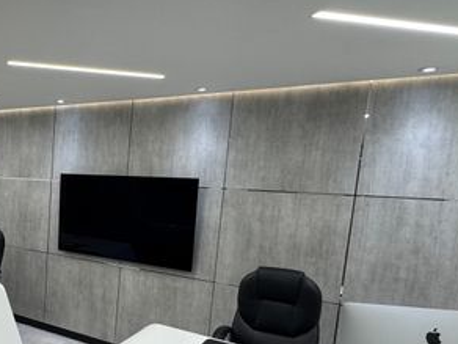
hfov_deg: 50.6
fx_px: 423
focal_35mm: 32
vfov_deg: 43.4
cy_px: 234
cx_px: 49
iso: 125
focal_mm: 2.22
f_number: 2.2
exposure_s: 1/120
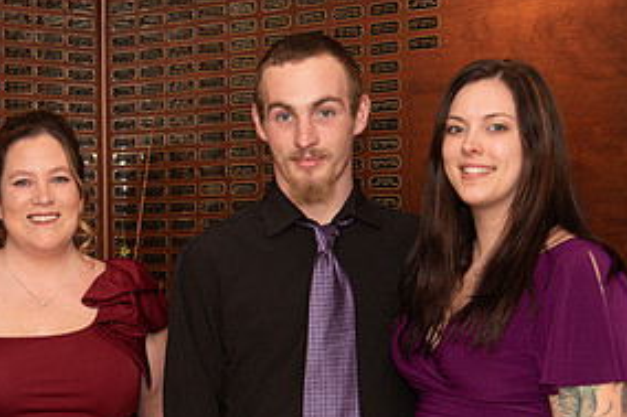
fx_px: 1636
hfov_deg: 21.5
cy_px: 310
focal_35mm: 94
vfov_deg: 14.5
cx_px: 137
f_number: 4
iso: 800
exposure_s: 1/200
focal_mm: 46
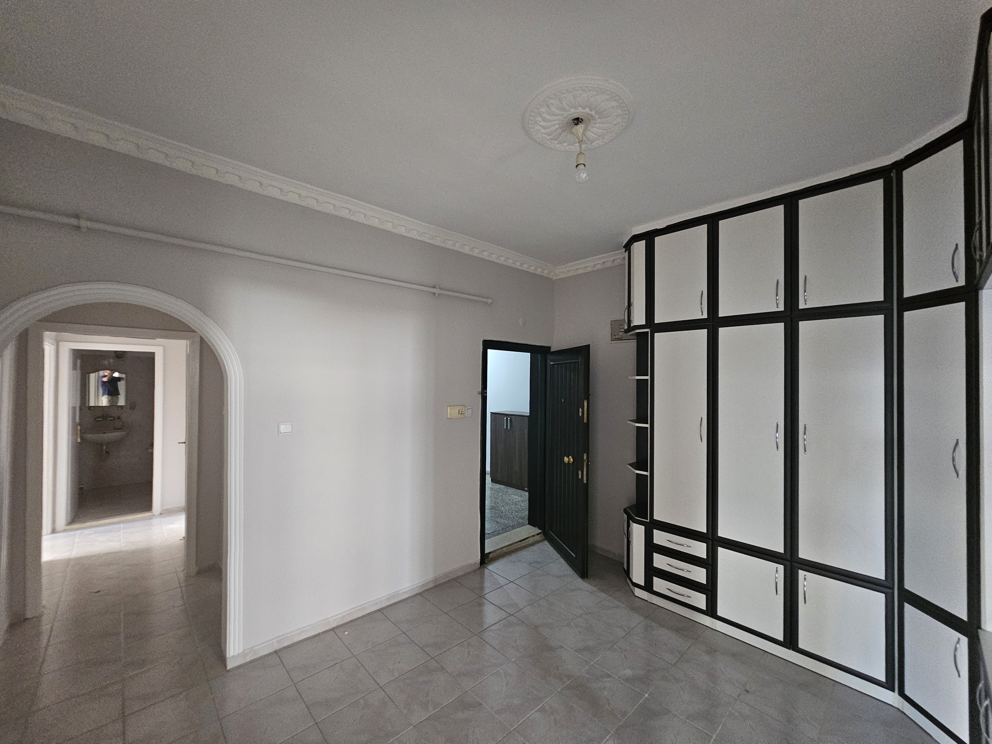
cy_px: 372
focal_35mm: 13
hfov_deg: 106.2
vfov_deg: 89.9
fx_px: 373
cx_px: 496
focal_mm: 2.2
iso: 640
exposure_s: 1/25
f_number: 2.2
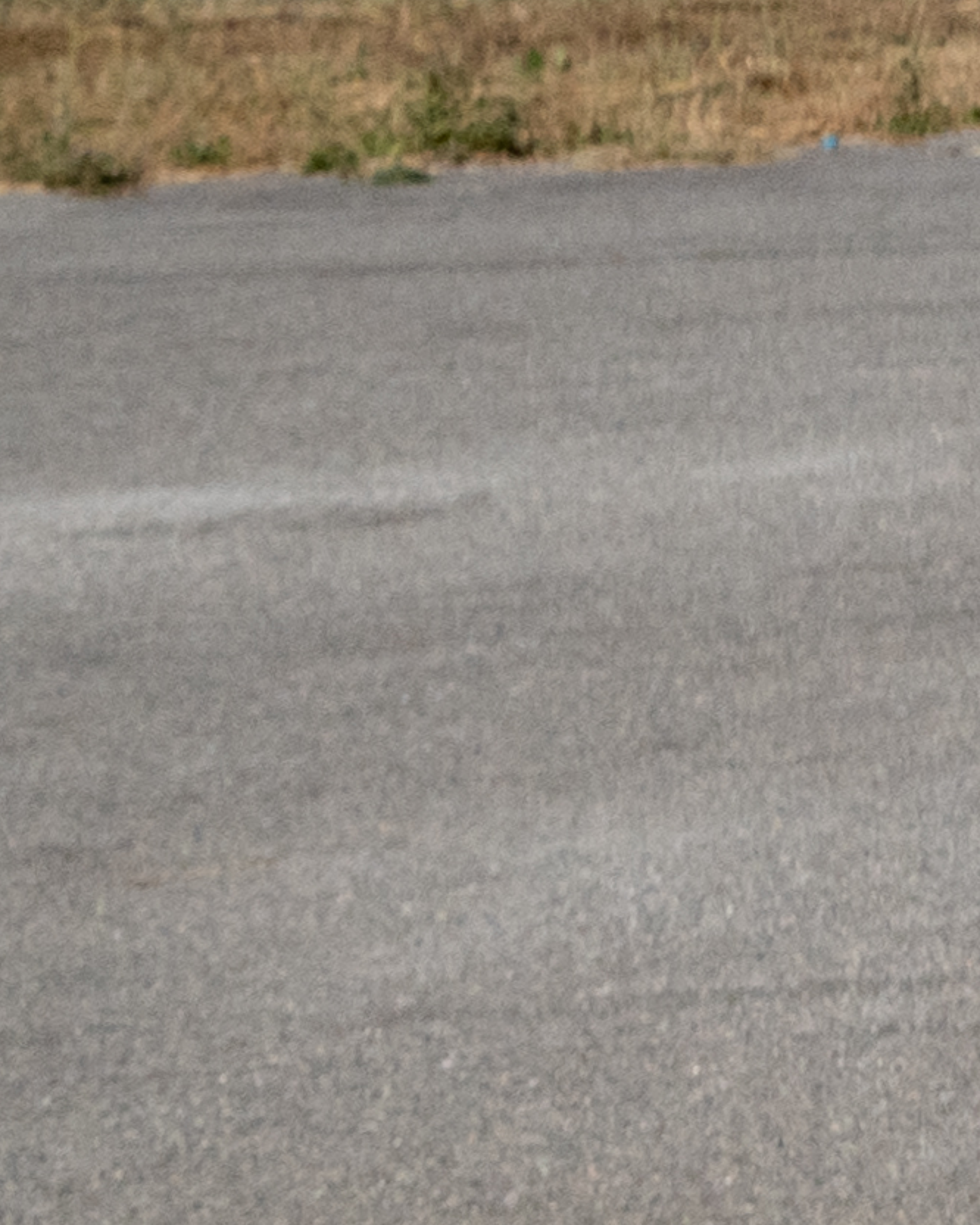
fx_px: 8191
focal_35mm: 226
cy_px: 146
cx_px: 4076
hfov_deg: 5.8
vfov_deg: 8.5
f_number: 6.3
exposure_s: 1/2500
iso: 200
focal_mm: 24
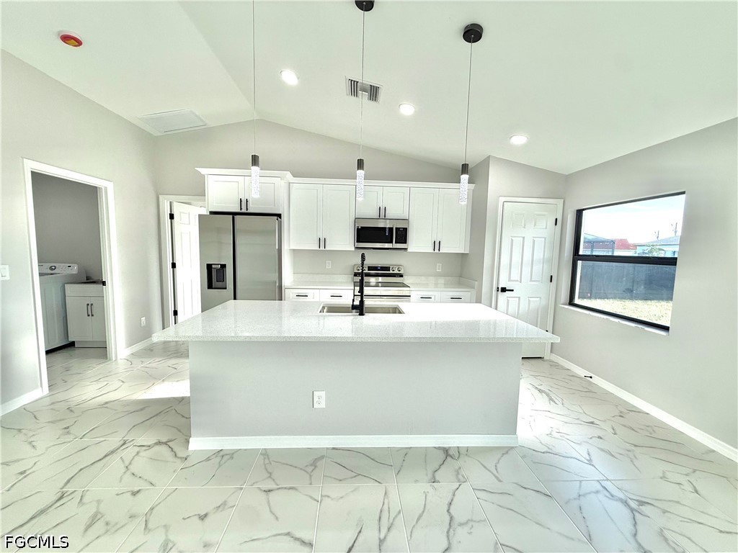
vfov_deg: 85.7
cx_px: 369
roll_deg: -1.2
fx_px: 298
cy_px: 276
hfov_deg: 102.1
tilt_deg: -4.5
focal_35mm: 14
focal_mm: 2.22
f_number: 2.2
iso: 50
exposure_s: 1/127
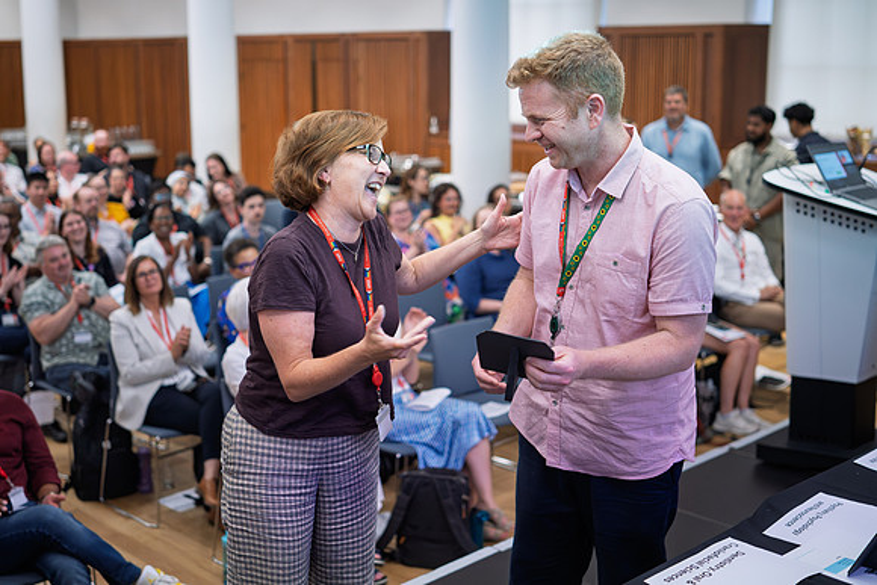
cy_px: 261
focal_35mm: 47
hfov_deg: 41.5
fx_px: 1156
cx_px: 391
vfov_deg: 28.4
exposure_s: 1/250
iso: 2500
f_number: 2
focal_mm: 40
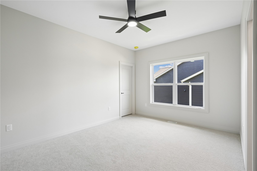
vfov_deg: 73.7
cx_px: 128
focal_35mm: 16
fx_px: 114
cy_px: 86
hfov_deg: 96.7
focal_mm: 16
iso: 800
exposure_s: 1/100
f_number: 9
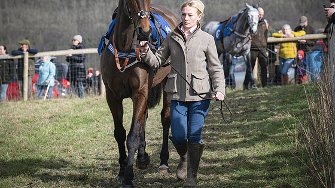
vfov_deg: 5.1
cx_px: 168
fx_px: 2123
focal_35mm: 239
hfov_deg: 9.0
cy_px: 69
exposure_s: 1/1600
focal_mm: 103
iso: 400
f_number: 5.6
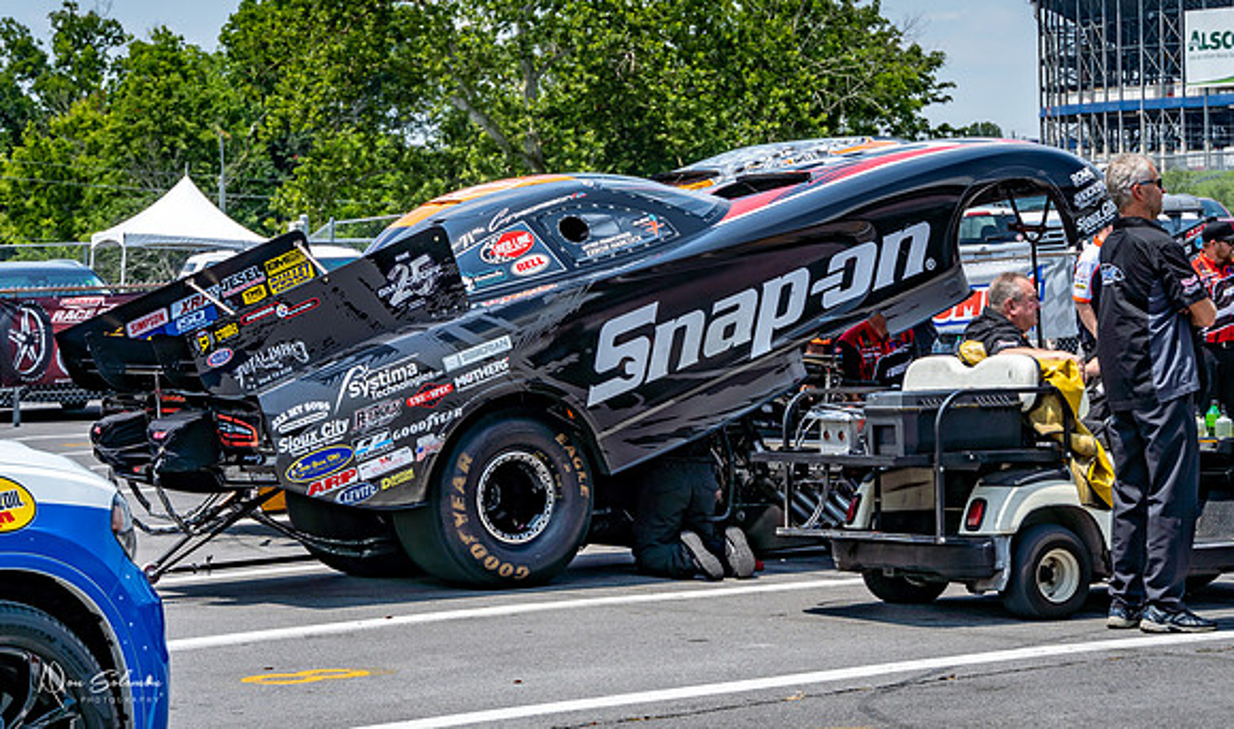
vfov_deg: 11.4
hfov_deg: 19.1
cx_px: 723
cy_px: 309
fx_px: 3662
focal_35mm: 111
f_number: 5.6
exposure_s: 1/800
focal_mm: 59
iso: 100
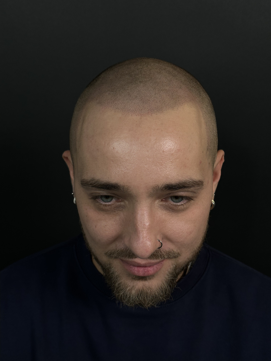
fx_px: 501
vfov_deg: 39.7
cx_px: 136
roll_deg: -0.9
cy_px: 180
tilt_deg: -18.3
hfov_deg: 30.3
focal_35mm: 48
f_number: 1.78
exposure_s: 1/121
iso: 80
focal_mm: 6.86
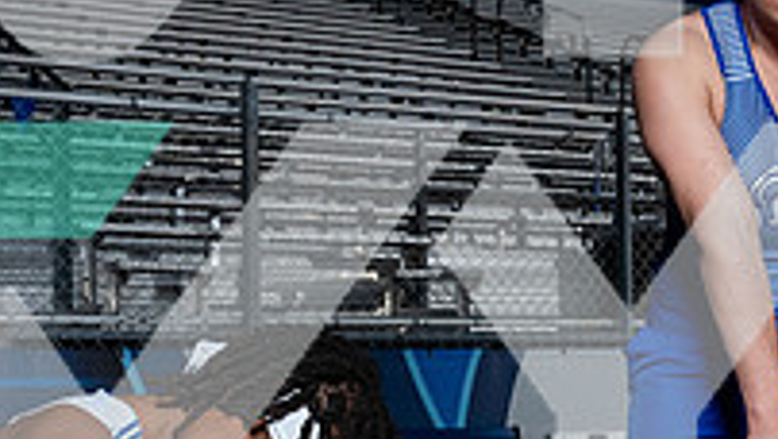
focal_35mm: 91
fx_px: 1879
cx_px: 784
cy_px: 295
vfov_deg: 13.3
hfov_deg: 22.5
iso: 1250
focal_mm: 24
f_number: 7.1
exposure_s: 1/250
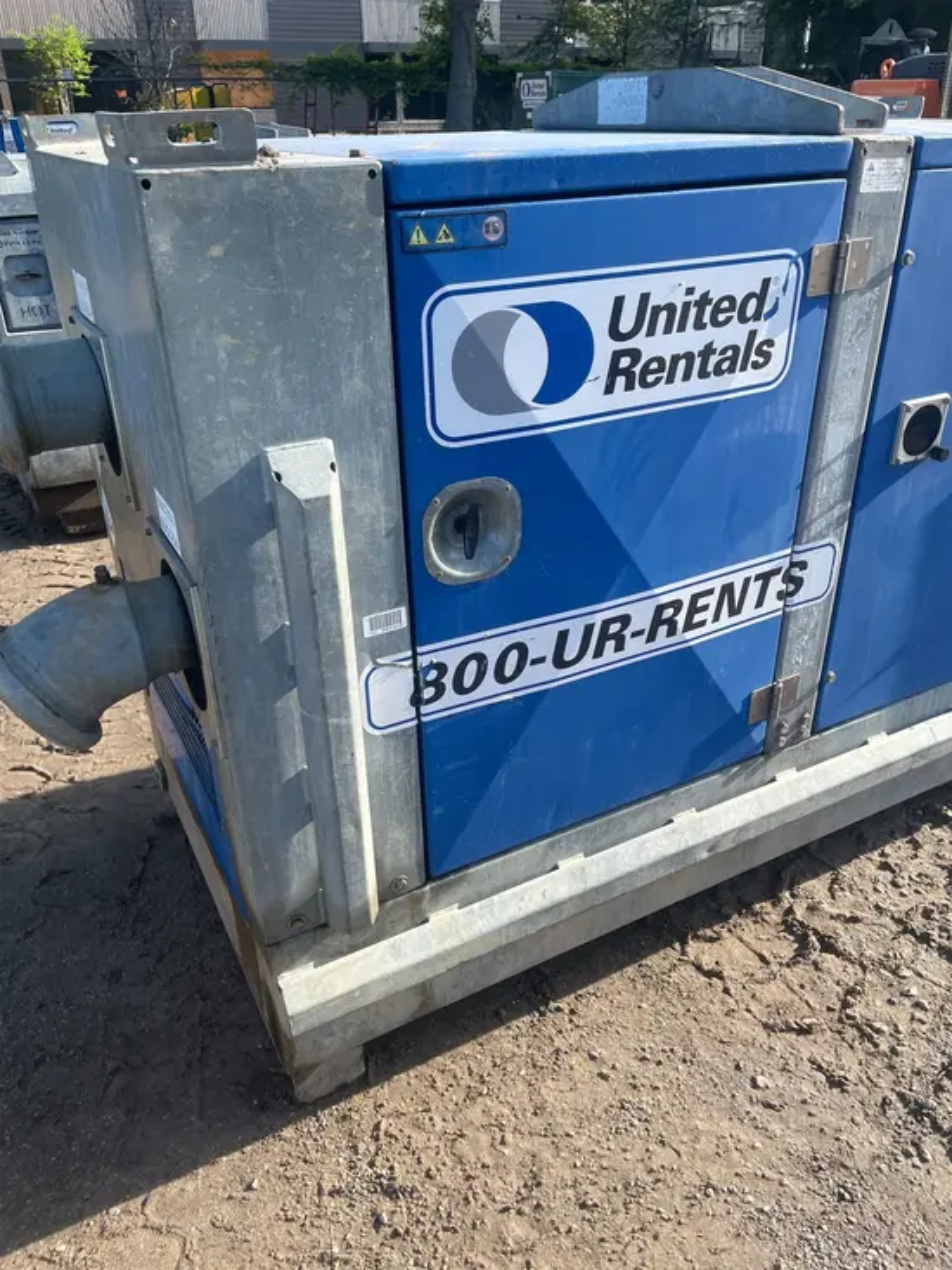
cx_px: 476
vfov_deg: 67.3
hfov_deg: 53.1
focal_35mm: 26
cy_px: 635
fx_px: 953
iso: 50
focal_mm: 5.1
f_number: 1.6
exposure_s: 1/891
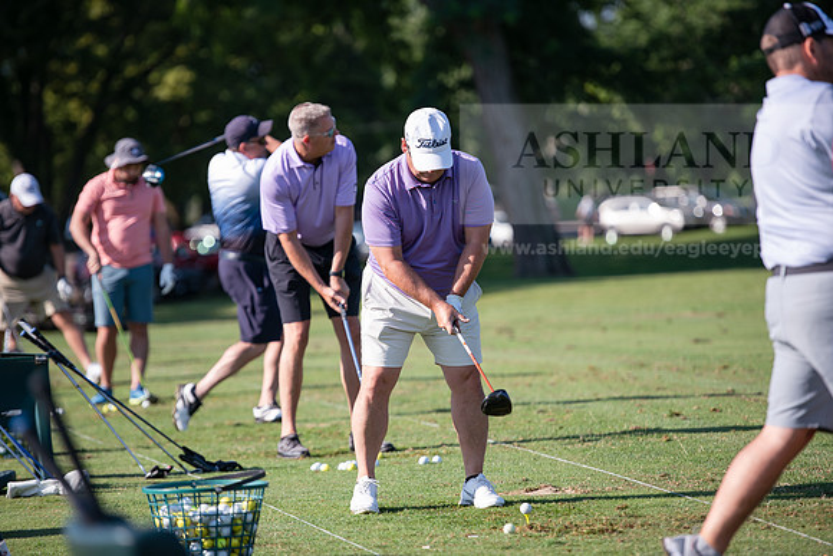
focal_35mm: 180
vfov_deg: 7.6
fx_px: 4166
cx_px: 416
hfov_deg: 11.4
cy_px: 278
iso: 64
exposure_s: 1/500
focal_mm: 180
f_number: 3.2
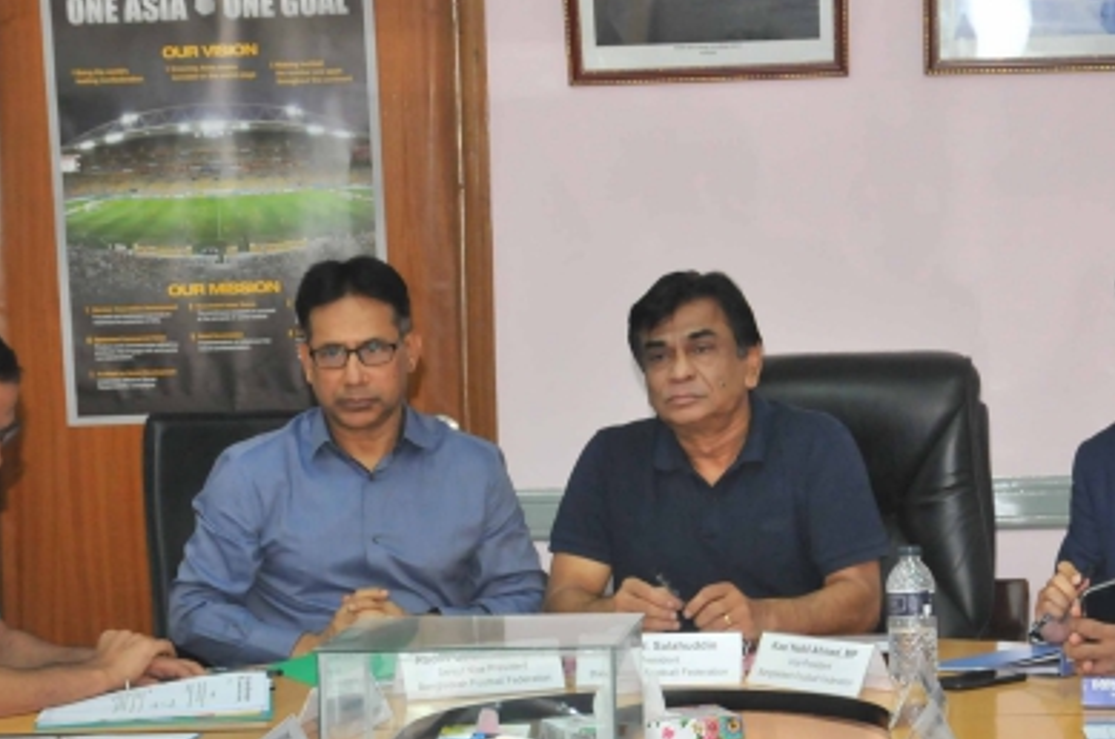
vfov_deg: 12.1
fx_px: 3489
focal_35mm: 113
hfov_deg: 18.1
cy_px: 486
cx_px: 654
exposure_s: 1/60
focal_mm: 45
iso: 1000
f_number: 5.6
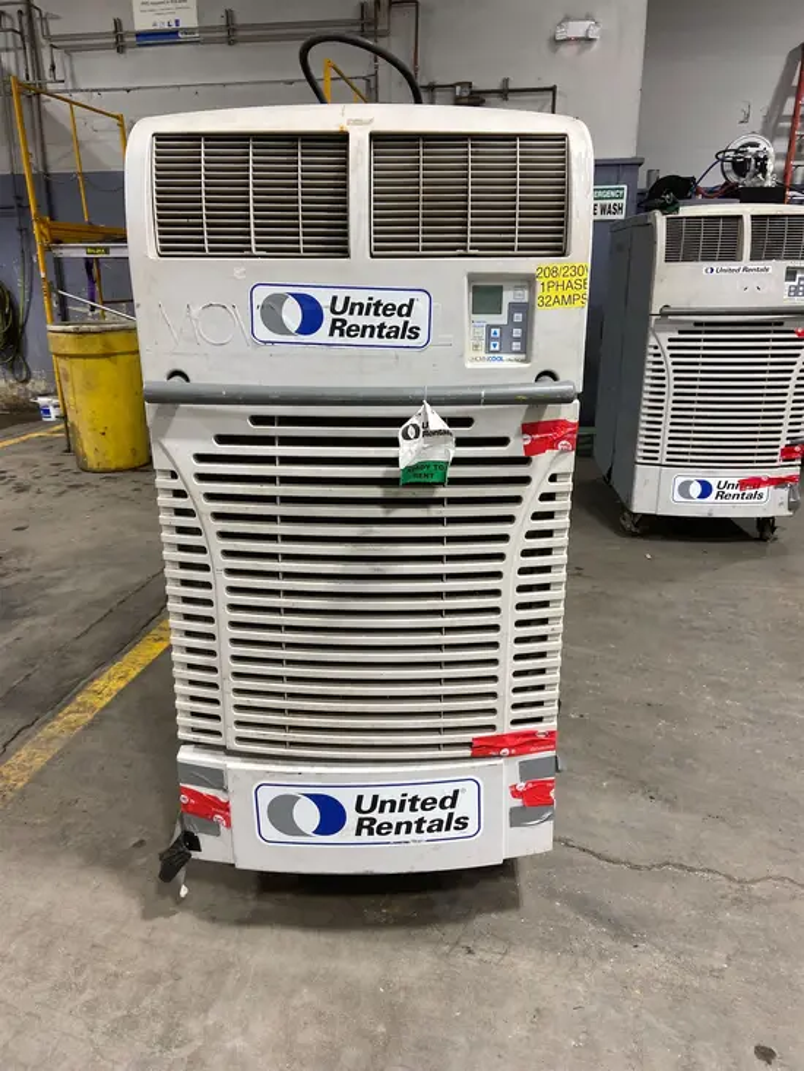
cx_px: 402
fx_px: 805
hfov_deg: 53.1
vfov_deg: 67.3
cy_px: 536
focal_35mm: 26
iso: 125
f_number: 1.8
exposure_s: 1/120
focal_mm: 4.25
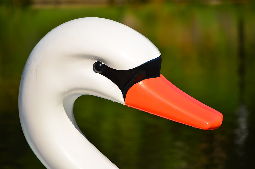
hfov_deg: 6.3
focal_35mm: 330
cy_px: 84
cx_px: 128
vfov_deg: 4.1
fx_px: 2333
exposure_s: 1/800
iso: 100
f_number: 5.3
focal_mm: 220
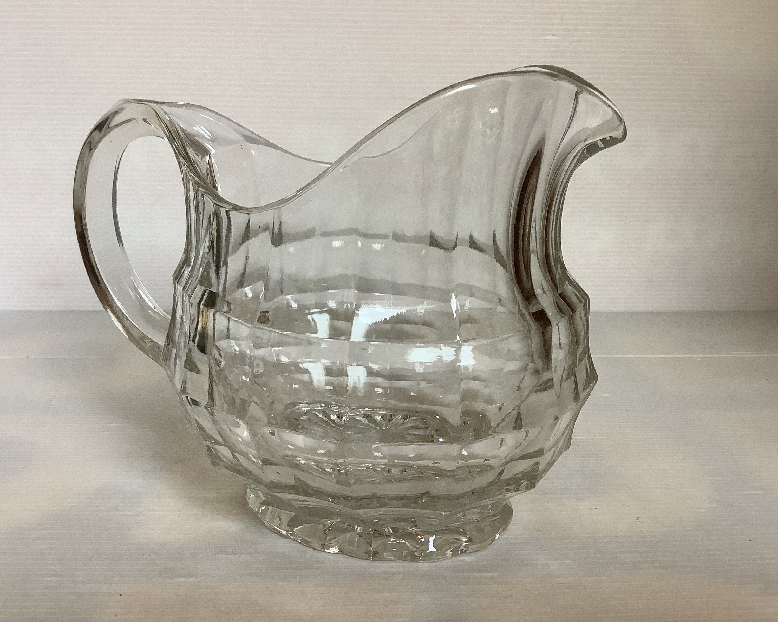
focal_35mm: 33
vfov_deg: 44.5
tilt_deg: -13.7
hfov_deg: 54.2
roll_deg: -0.2
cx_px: 374
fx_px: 760
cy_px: 307
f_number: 2.4
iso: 80
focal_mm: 3.3
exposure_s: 1/50
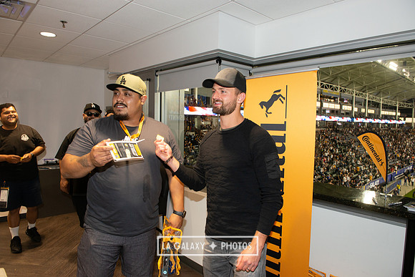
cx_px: 208
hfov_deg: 73.7
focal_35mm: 24
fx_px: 277
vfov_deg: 53.2
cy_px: 138
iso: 640
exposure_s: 1/80
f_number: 6.3
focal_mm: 24
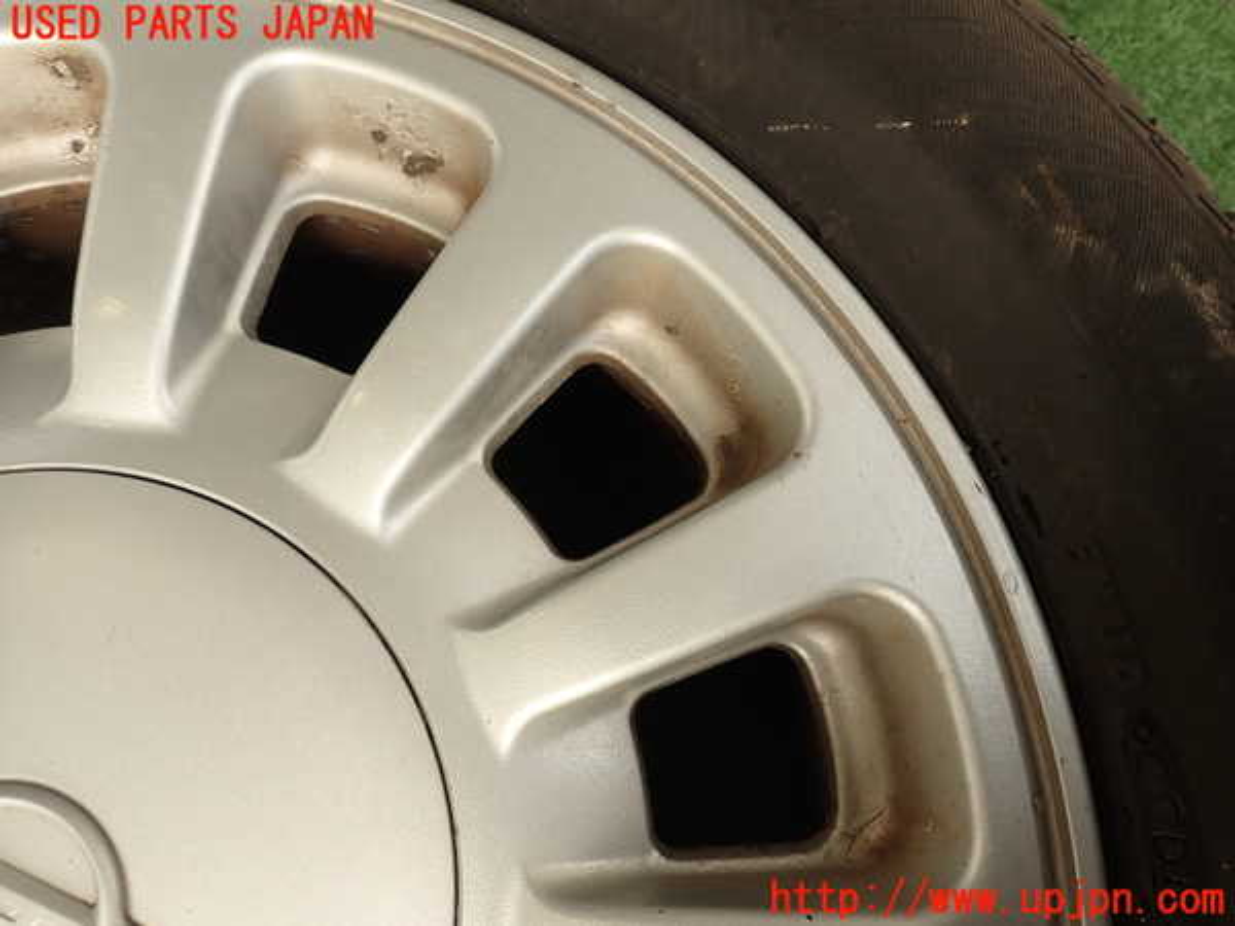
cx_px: 618
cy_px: 463
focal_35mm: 25
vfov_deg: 54.9
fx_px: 892
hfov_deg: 69.4
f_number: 2.8
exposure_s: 1/250
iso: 100
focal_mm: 4.5
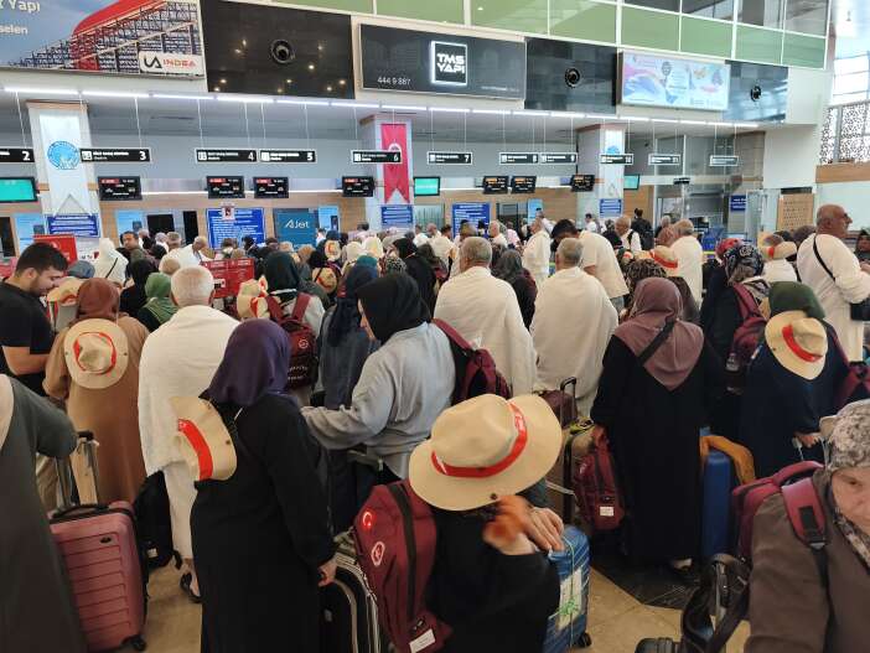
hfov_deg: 73.9
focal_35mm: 23
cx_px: 435
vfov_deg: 58.9
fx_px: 578
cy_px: 326
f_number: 1.7
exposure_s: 1/50
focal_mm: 6.06
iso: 500
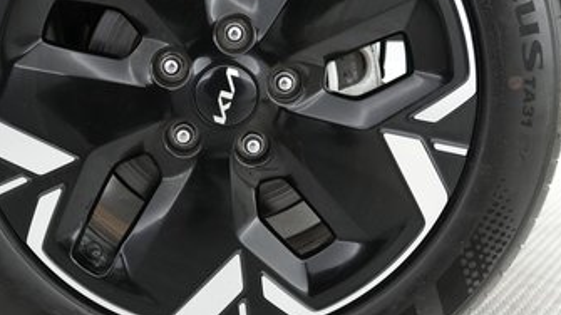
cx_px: 238
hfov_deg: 39.8
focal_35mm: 52
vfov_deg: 22.8
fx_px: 773
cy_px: 89
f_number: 2.8
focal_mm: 26
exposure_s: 1/80
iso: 2500
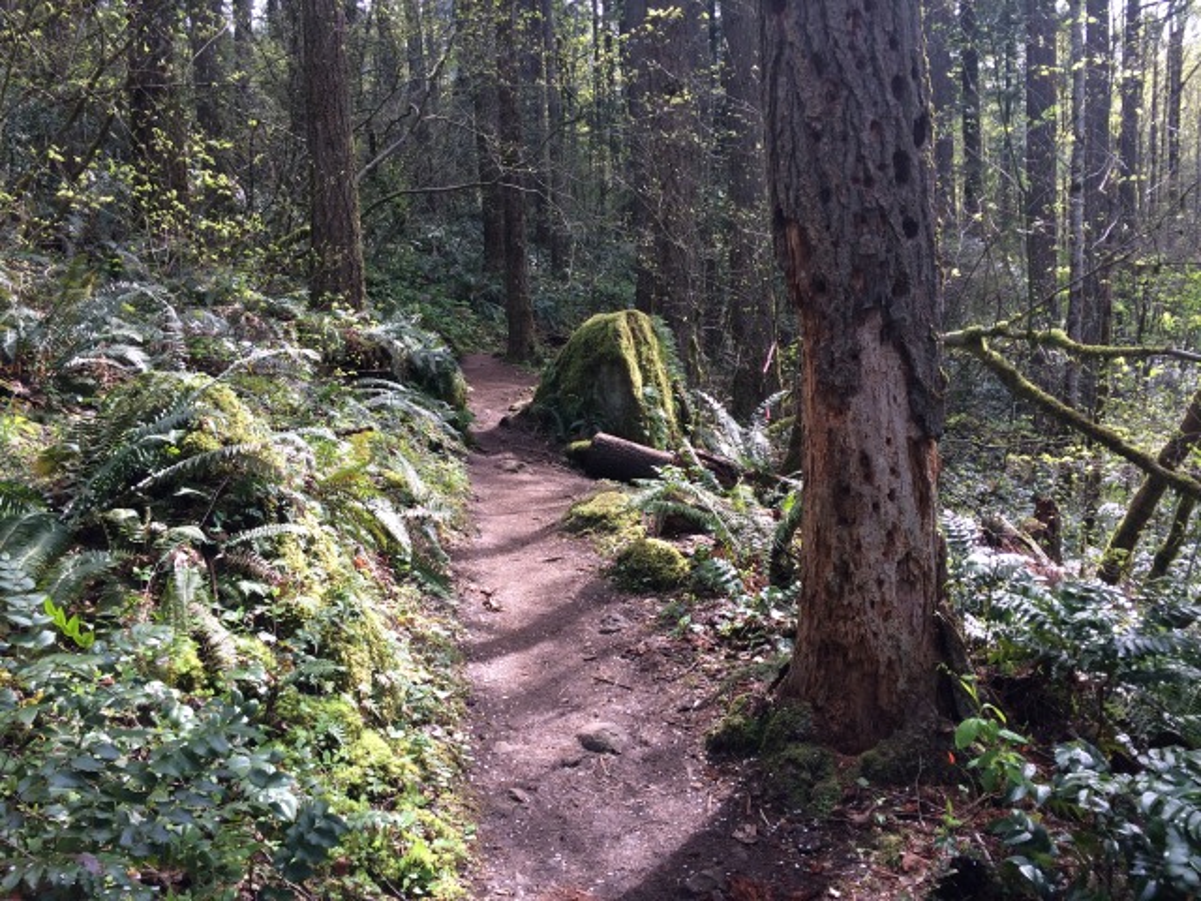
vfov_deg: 48.2
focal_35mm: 29
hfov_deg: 61.7
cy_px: 450
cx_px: 600
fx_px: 1006
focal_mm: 4.15
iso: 32
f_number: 2.2
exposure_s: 1/130
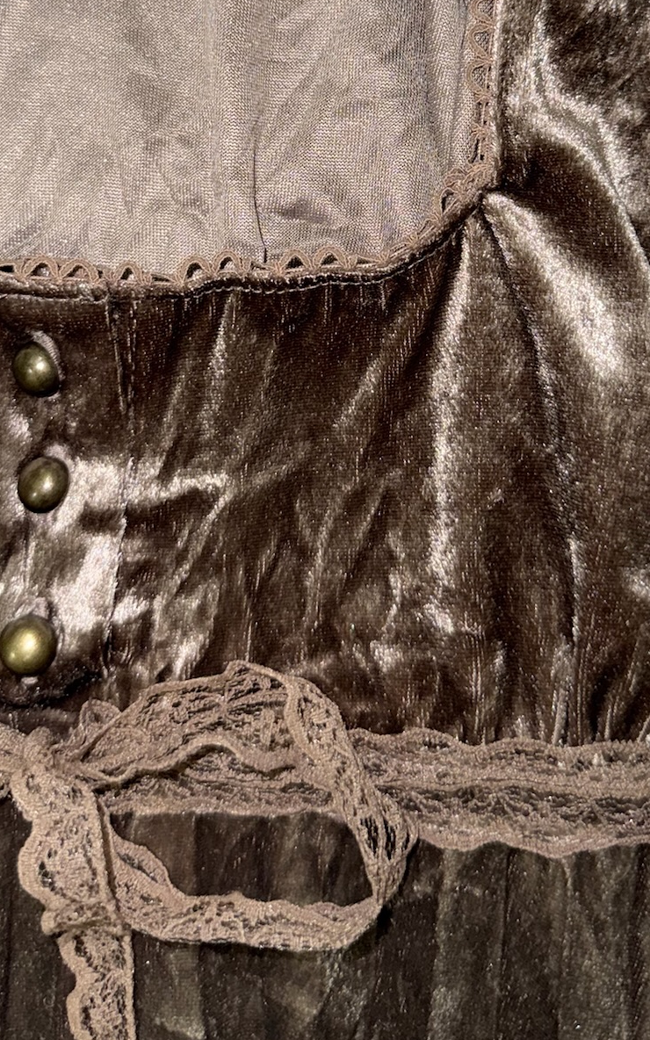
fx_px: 1247
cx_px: 341
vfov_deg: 43.1
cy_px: 201
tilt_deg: -89.4
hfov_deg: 29.2
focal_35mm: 44
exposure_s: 1/70
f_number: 1.78
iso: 64
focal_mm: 6.76
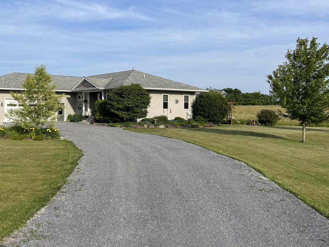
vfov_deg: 40.5
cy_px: 98
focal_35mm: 35
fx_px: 333
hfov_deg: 52.0
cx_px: 120
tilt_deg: +0.8
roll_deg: +0.0
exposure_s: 1/3521
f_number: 1.6
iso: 50
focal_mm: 5.1
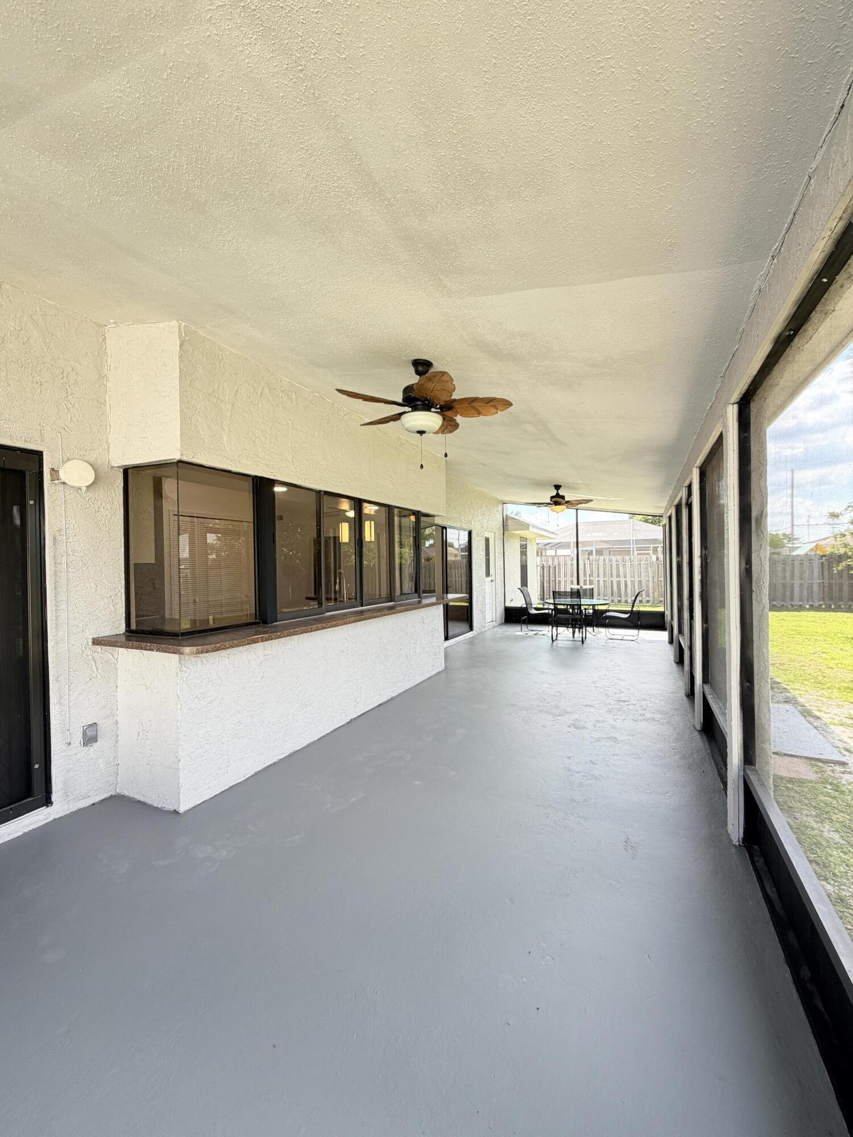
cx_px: 426
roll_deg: +0.9
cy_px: 568
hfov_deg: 85.7
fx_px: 460
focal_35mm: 14
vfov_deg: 102.1
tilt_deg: +0.1
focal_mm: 2.22
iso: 64
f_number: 2.2
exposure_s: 1/121
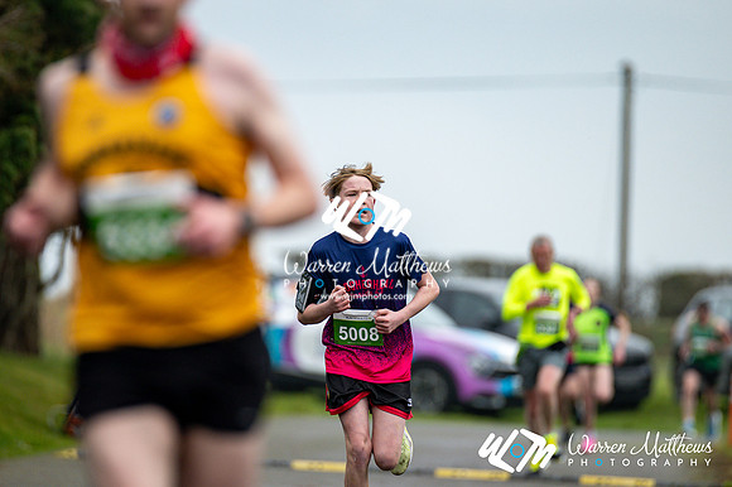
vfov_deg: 3.1
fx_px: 9144
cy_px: 244
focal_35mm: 450
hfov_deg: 4.6
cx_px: 366
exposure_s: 1/1600
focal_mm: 300
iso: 250
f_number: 2.8
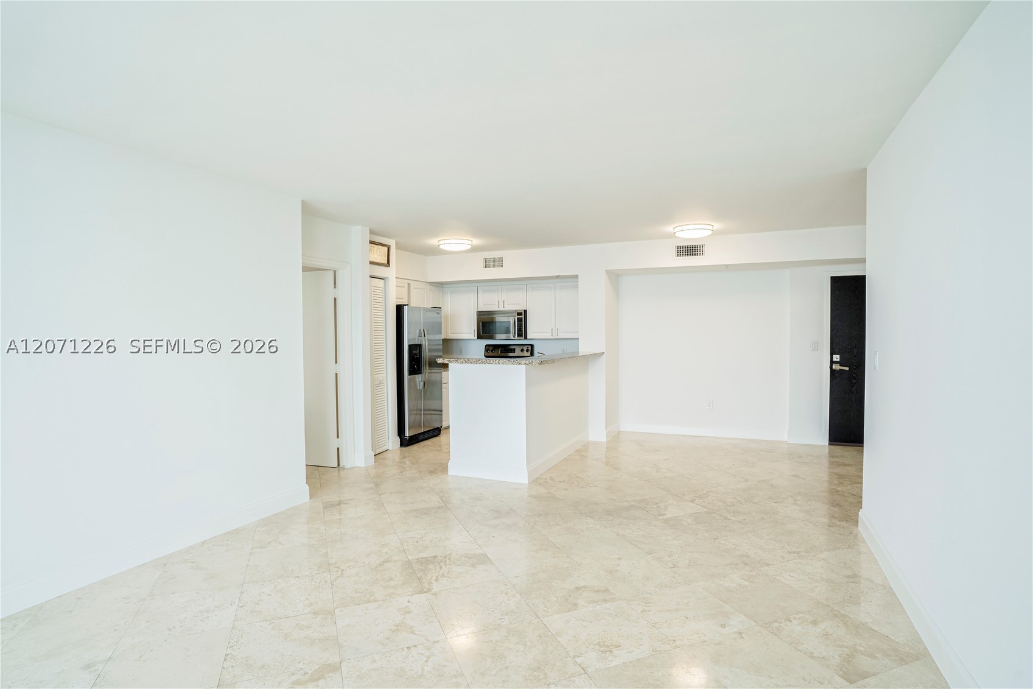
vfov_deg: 64.5
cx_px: 516
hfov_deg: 86.9
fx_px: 545
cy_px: 344
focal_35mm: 19
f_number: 6.3
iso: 500
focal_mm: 19
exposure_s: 1/40
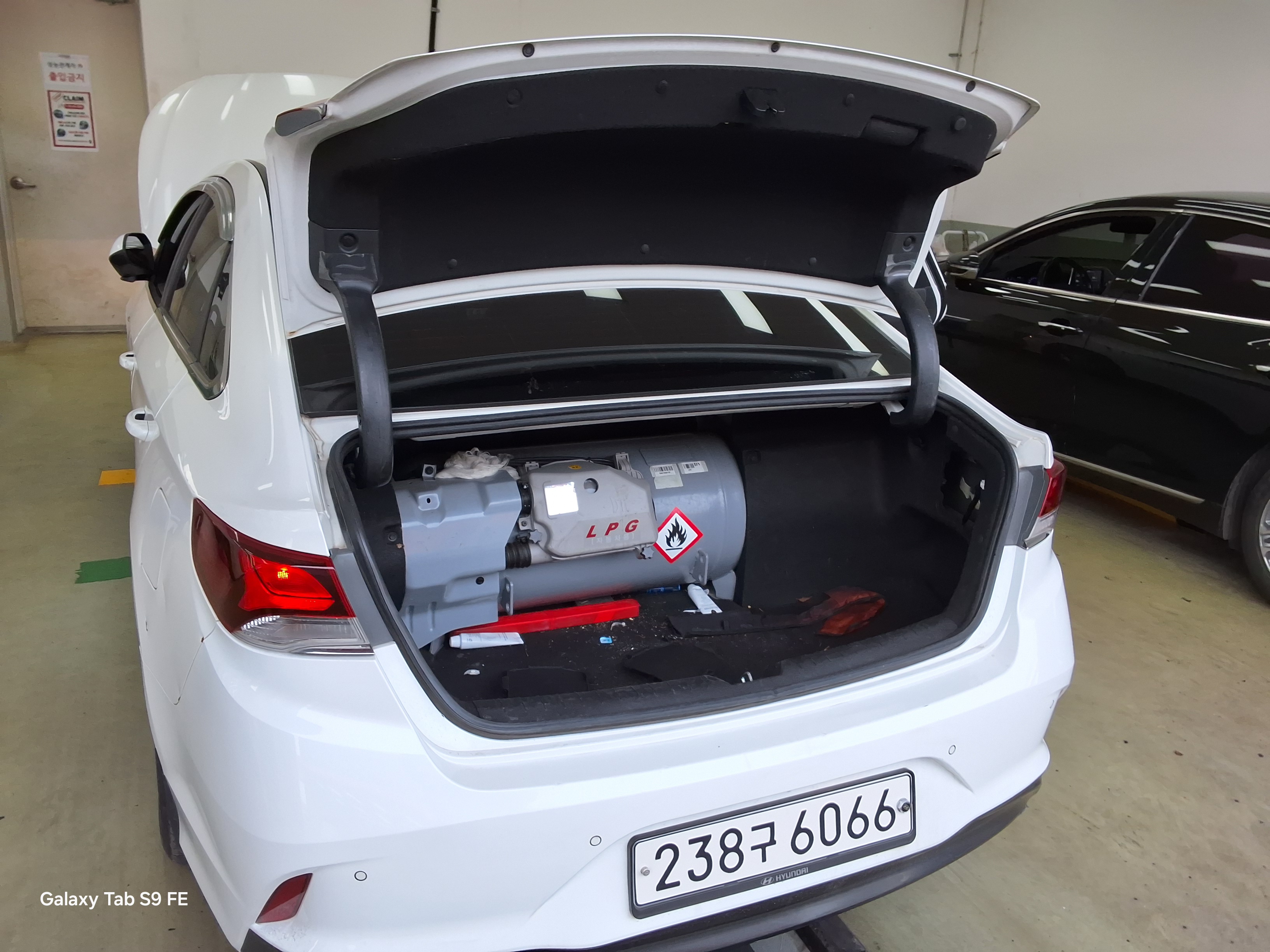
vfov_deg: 49.7
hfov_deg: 63.4
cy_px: 476
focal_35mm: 28
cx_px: 635
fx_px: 1027
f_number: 1.9
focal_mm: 2.91
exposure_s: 1/308
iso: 32
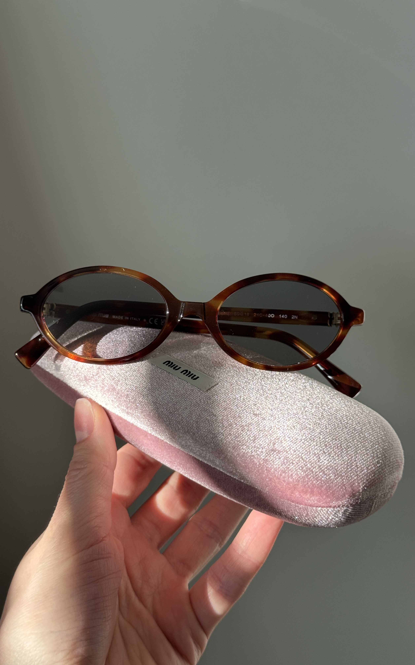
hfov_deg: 25.3
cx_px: 191
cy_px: 332
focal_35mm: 51
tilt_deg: -25.6
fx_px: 923
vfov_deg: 39.6
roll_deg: +1.1
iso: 64
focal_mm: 6.76
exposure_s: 1/474
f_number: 1.78
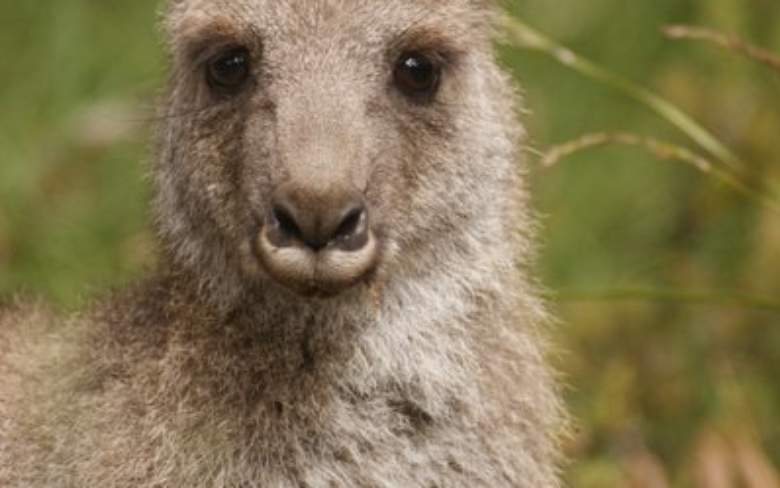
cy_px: 221
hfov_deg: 2.3
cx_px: 390
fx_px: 19605
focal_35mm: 922
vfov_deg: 1.4
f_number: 5.6
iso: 400
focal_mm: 400
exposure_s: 1/500
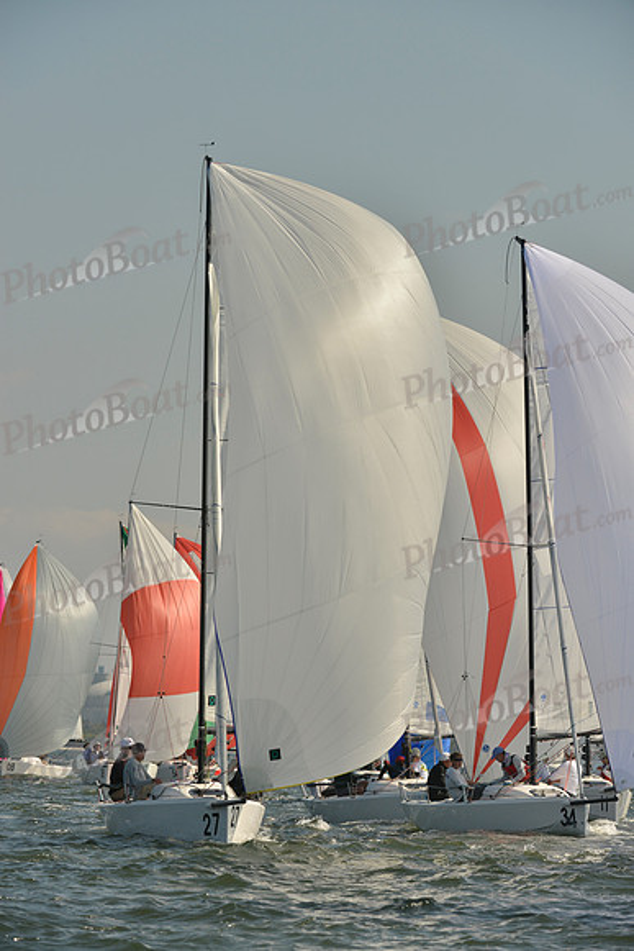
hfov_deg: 6.9
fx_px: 5280
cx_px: 317
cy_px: 476
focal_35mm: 200
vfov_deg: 10.3
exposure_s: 1/1600
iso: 280
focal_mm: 200
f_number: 9
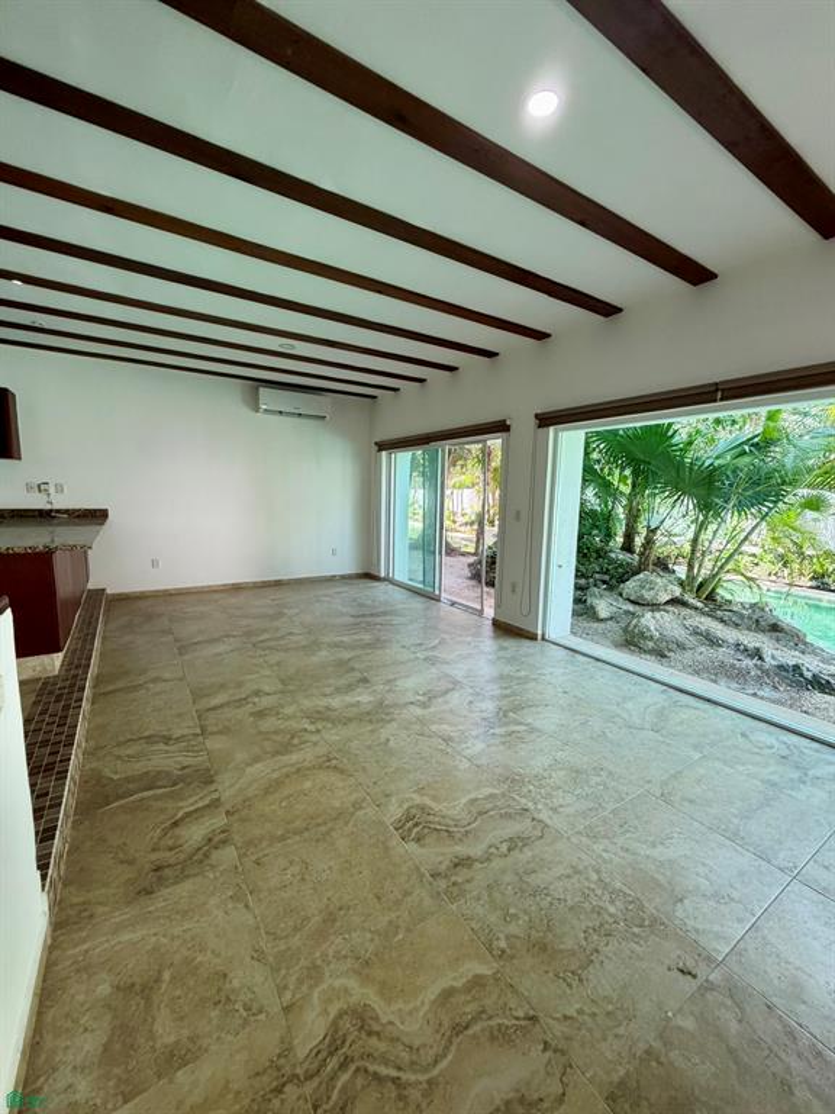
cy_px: 557
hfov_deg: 85.7
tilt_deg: -7.5
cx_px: 418
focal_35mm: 14
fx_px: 450
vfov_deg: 102.1
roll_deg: -1.6
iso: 250
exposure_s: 1/121
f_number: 2.2
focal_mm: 2.22
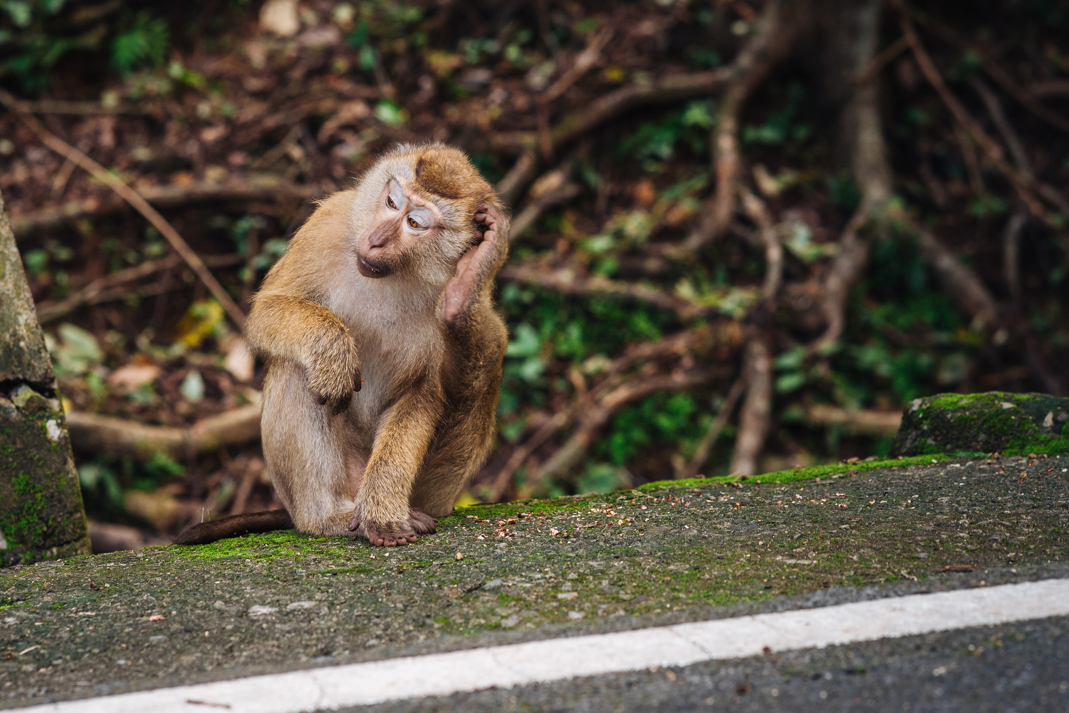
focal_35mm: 118
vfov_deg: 11.6
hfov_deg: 17.3
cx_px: 397
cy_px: 314
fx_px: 3503
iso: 320
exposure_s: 1/250
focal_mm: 85
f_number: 4
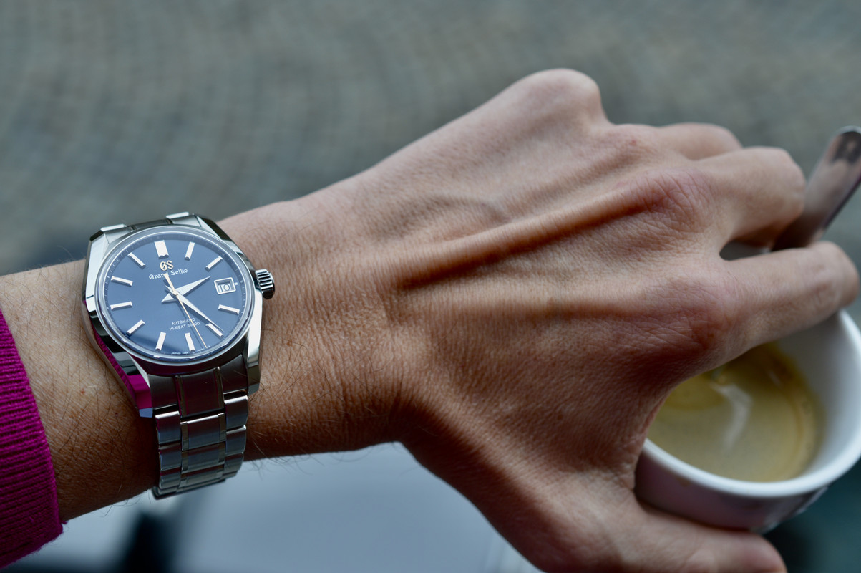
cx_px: 430
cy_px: 286
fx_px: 1434
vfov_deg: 22.6
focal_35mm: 60
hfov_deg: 33.4
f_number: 6.3
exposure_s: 1/160
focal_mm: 40
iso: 100
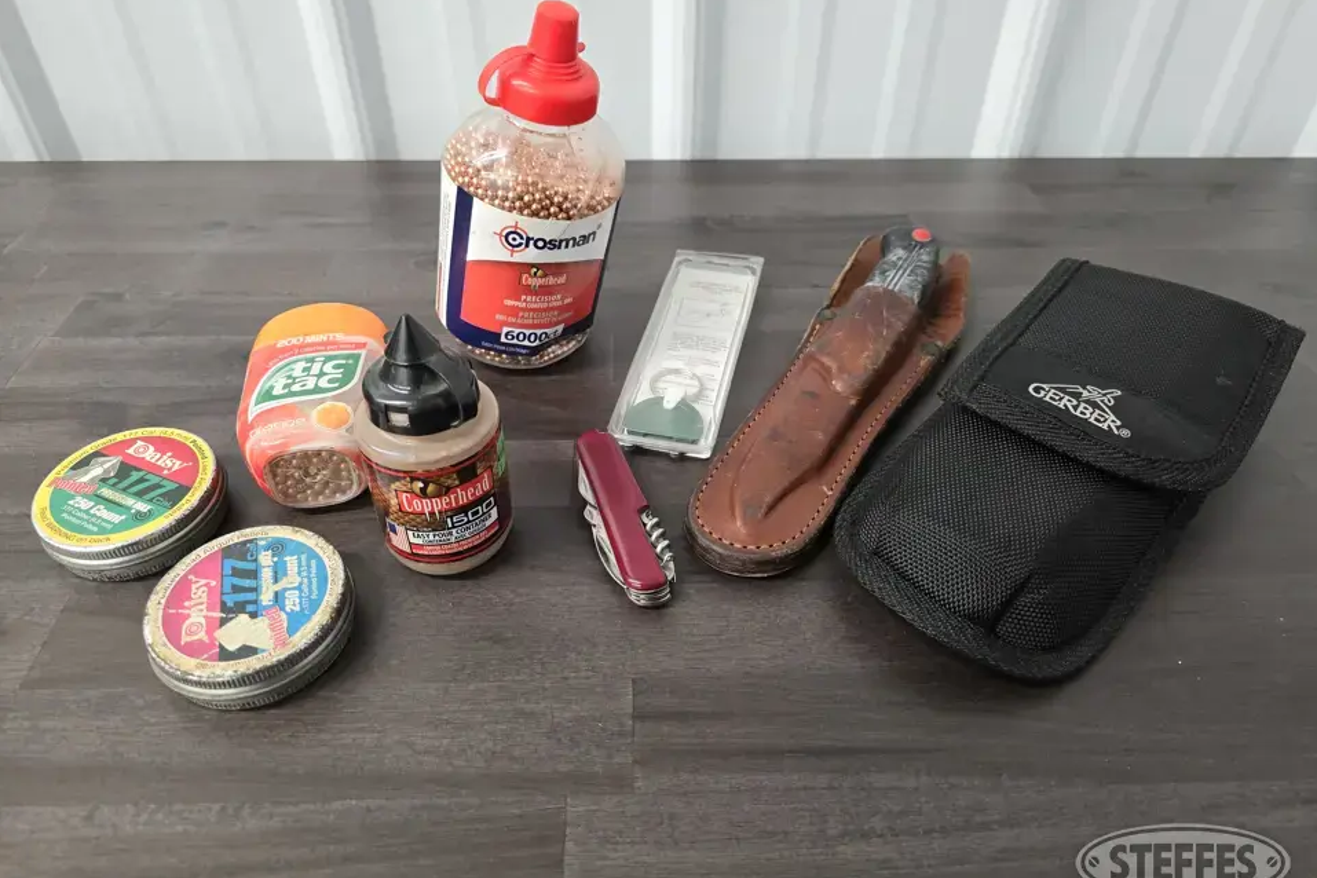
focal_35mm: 24
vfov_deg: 53.1
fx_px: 878
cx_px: 659
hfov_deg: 73.7
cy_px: 422
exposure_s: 1/120
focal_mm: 6.3
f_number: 1.7
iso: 500
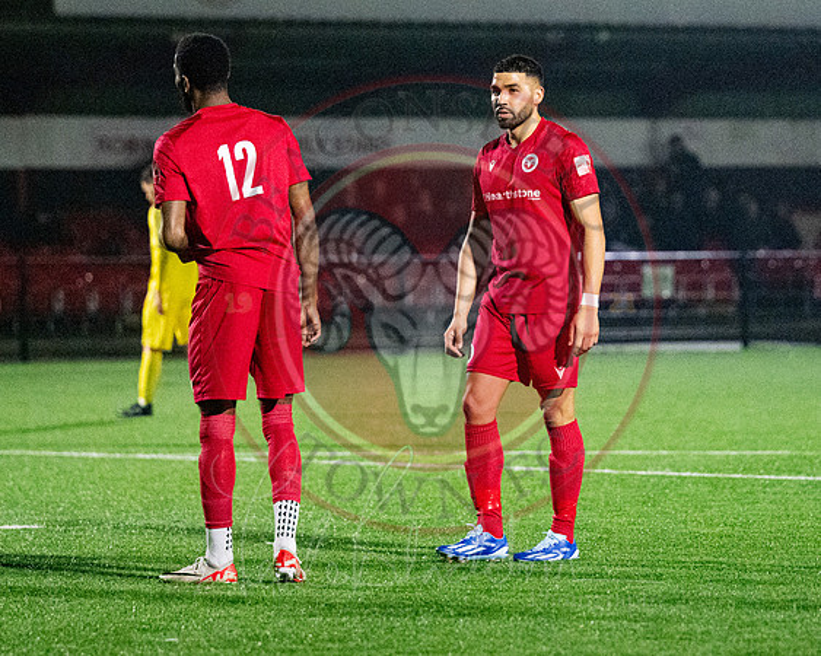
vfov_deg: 6.4
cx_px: 491
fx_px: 5905
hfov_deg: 8.0
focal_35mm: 243
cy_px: 290
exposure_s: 1/1000
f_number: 2.8
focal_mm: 125
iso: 8000
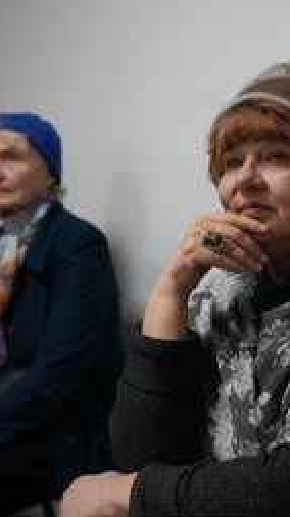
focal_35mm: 58
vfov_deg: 36.0
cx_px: 259
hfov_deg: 20.3
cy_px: 248
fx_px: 794
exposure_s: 1/400
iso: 6400
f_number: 3.2
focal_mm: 35
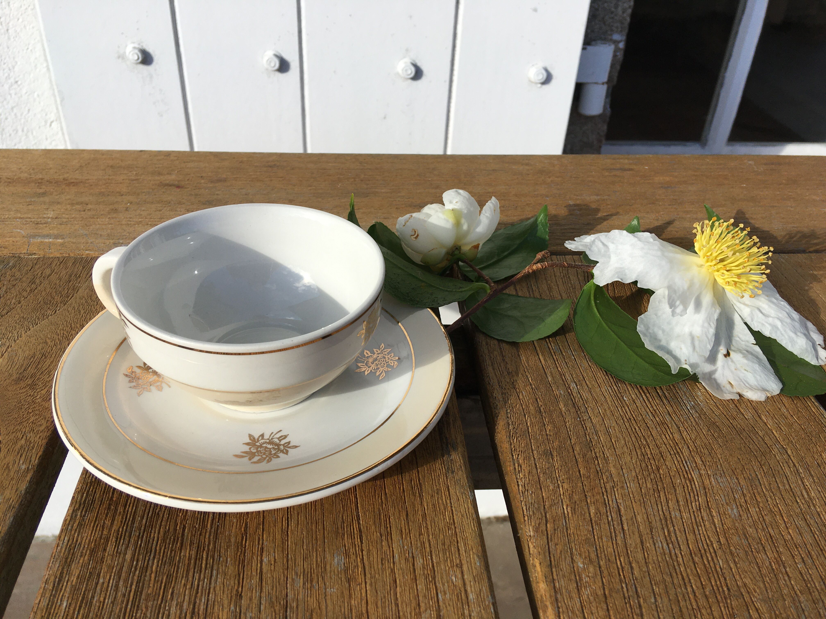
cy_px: 310
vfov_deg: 48.2
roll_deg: -3.2
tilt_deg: -34.7
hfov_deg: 61.7
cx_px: 413
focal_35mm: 29
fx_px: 692
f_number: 2.2
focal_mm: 4.15
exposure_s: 1/1570
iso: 25
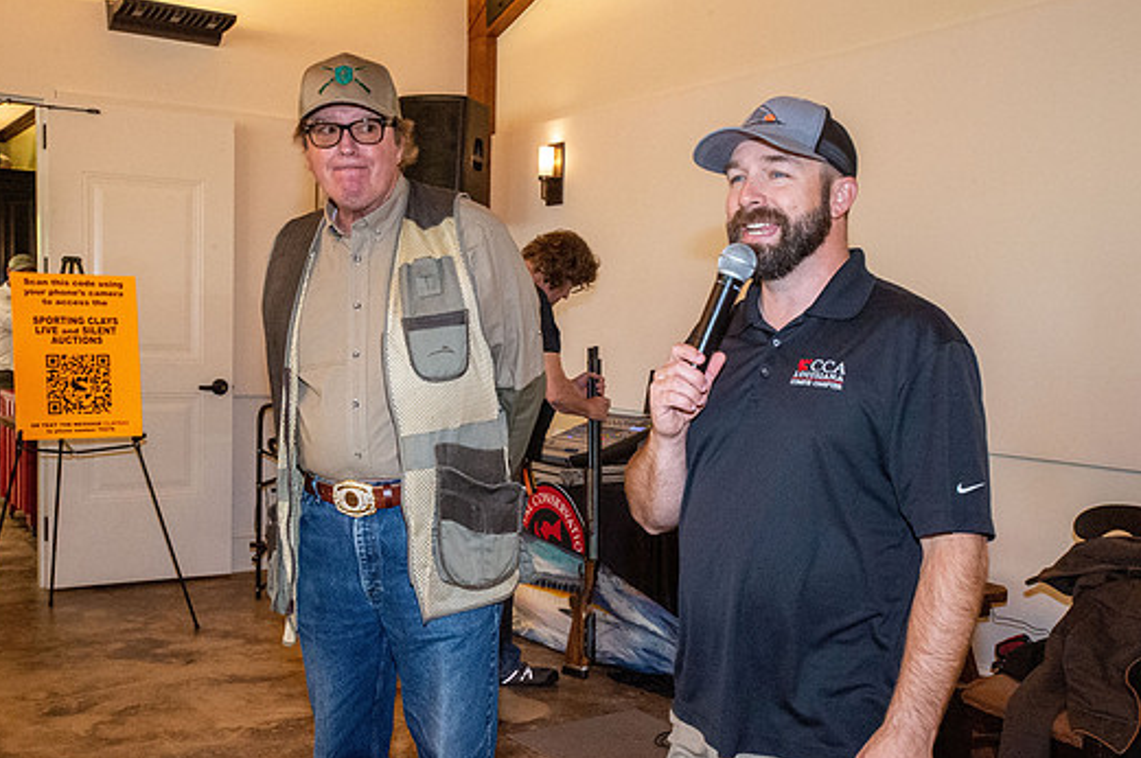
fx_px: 1235
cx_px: 552
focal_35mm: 39
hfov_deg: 49.6
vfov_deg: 34.1
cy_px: 401
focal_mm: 35
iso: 20000
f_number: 14
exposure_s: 1/100
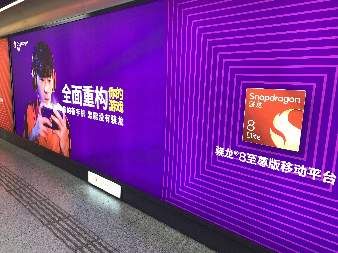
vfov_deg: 53.1
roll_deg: -1.7
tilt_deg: -8.9
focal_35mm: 26
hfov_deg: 67.3
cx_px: 169
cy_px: 126
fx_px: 254
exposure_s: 1/121
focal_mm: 4.25
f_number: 1.8
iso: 80
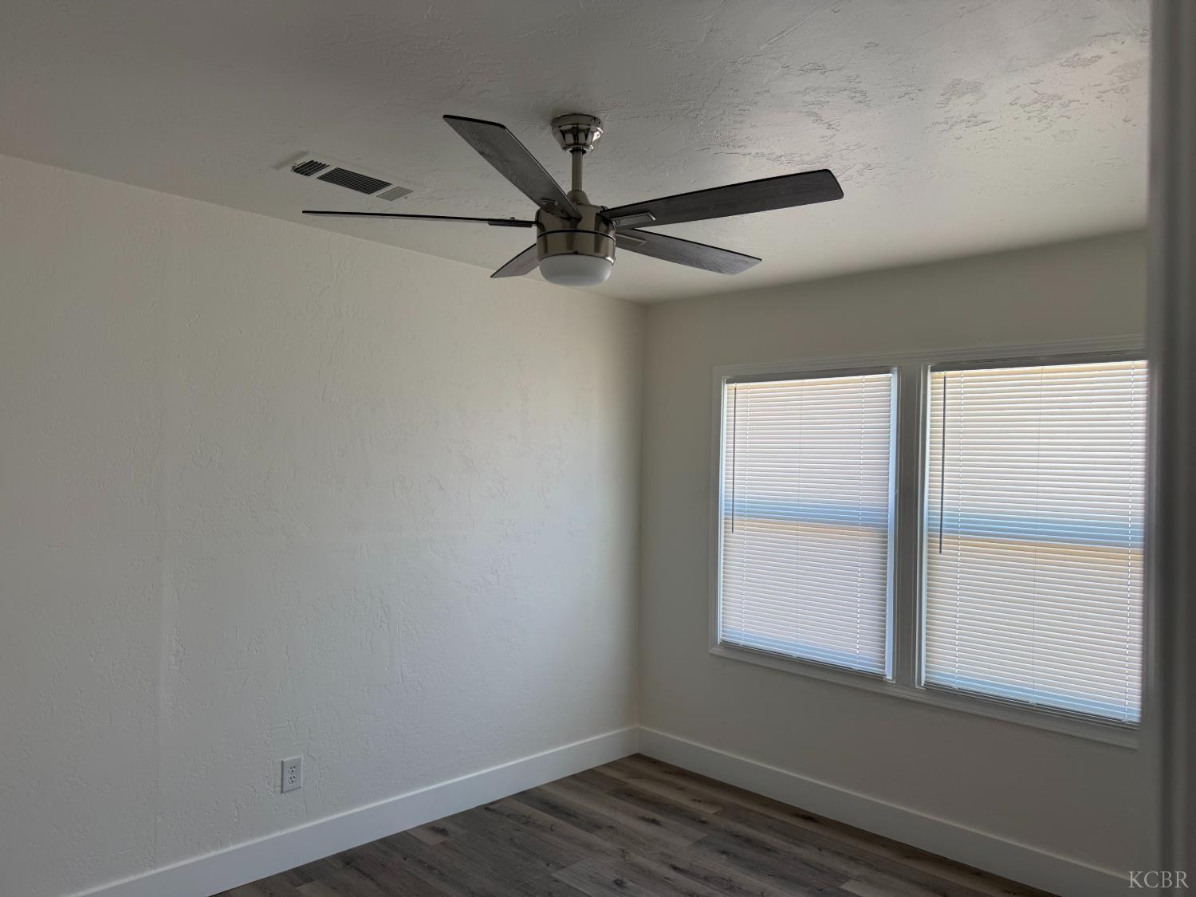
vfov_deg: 56.8
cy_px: 448
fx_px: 829
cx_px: 598
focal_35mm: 24
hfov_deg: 71.6
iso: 80
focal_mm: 6.76
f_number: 1.78
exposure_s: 1/120
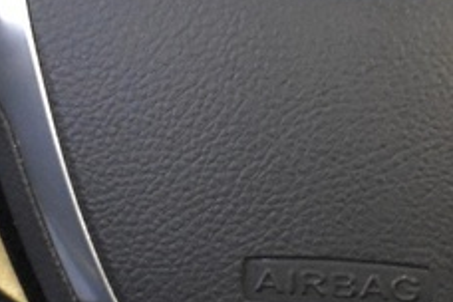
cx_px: 509
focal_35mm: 310
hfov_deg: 6.6
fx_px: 3895
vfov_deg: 4.4
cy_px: 30
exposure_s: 1/15
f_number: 4.2
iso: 3200
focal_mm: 29
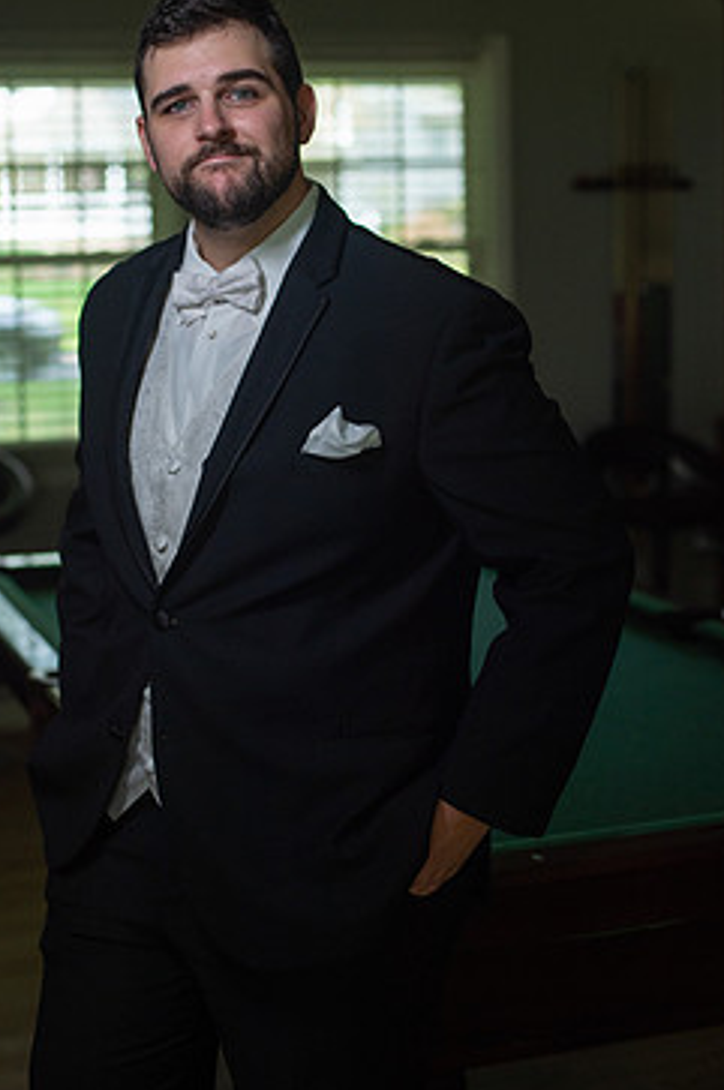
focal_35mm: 62
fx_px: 1876
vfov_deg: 32.4
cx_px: 329
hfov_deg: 21.8
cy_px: 453
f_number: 2.8
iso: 1000
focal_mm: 50
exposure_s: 1/800
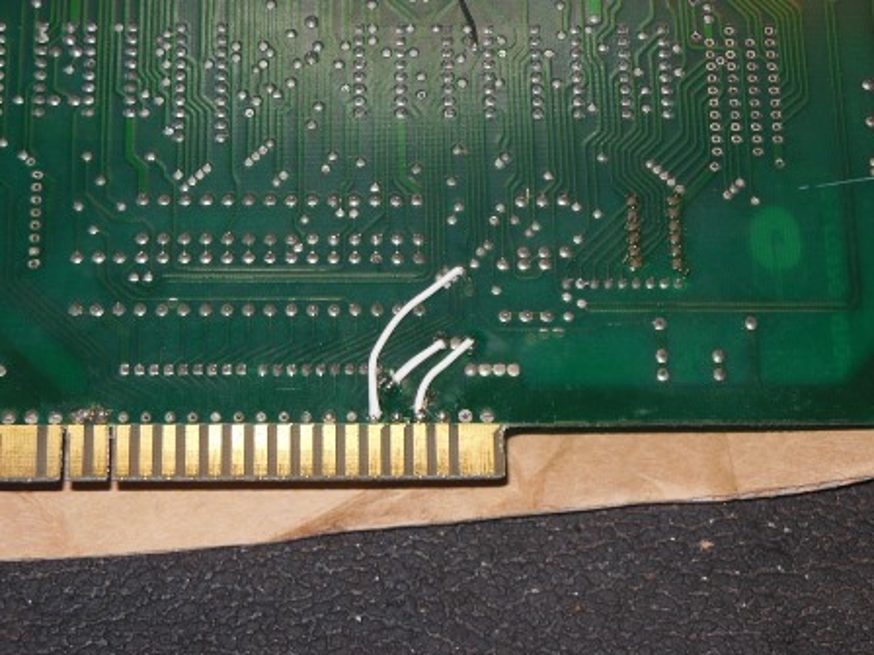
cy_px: 328
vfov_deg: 17.0
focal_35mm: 87
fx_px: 2197
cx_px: 437
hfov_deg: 22.5
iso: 125
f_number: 4.6
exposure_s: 1/60
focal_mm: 15.5
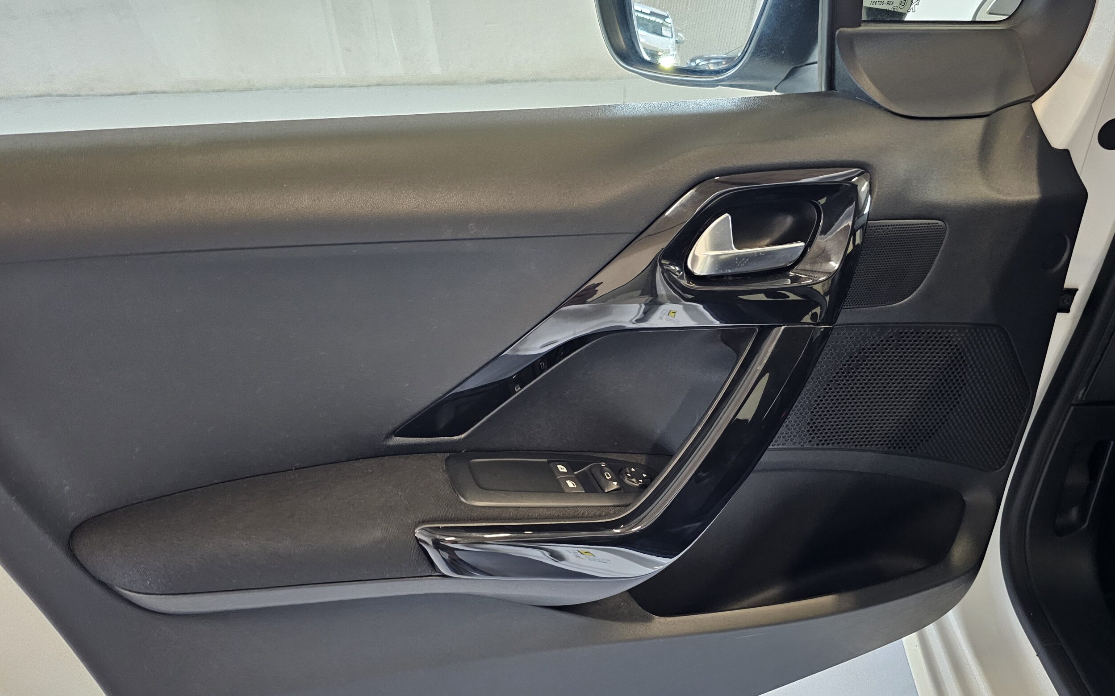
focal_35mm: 25
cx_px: 564
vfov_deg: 49.1
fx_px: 760
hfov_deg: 72.6
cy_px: 403
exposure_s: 1/24
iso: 1000
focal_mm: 6.3
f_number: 1.7
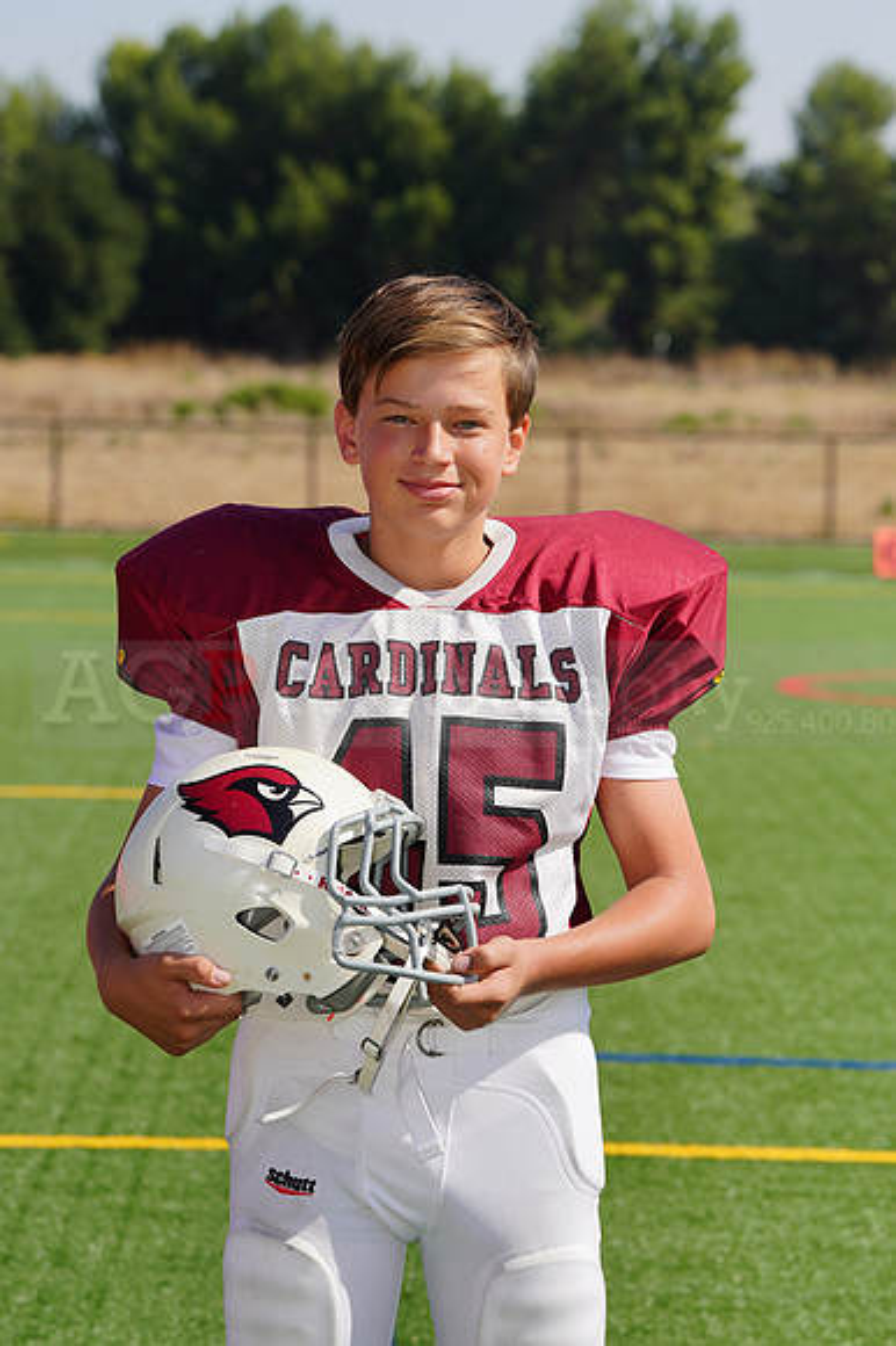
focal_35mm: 183
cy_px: 673
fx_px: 6840
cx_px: 448
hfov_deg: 7.5
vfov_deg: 11.2
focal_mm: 183
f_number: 11
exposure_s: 1/250
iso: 100
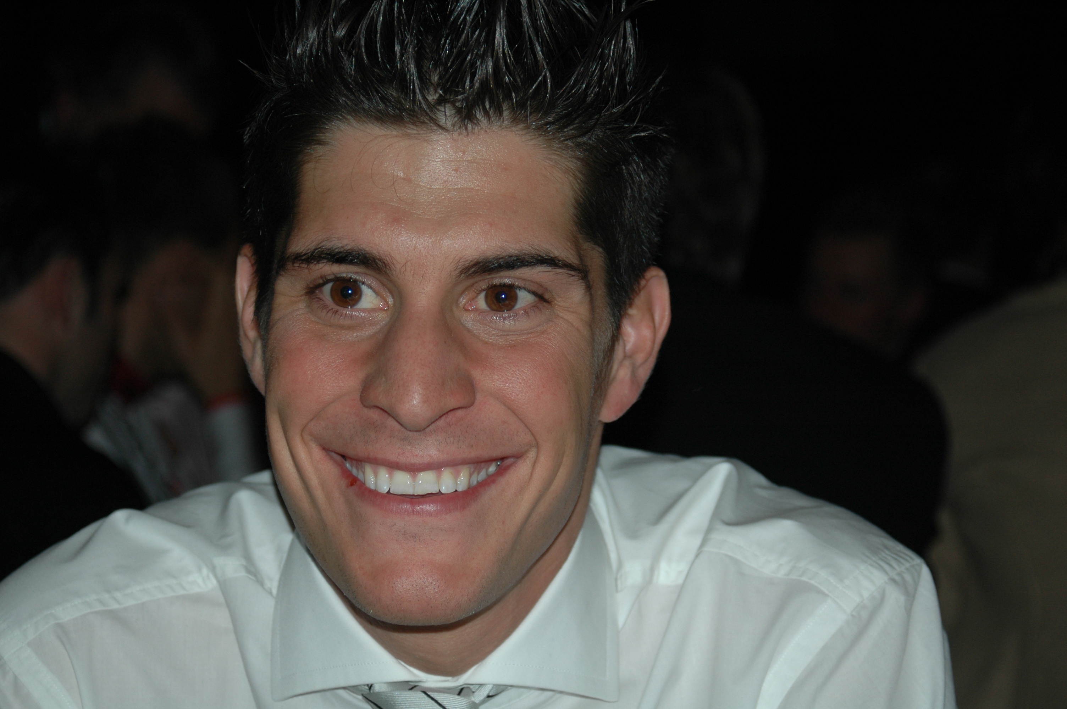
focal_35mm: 112
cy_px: 354
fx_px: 3331
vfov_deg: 12.2
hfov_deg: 18.2
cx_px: 534
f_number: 5.6
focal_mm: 75
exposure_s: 1/60
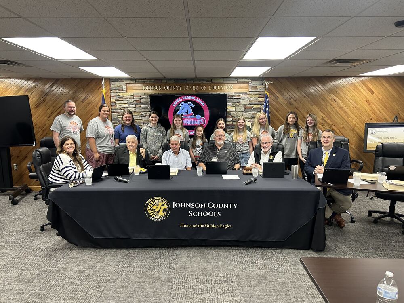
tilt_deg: -8.0
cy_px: 152
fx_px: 303
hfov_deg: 67.3
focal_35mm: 26
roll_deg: +0.6
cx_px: 202
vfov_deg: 53.1
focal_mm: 5.7
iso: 160
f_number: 1.5
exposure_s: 1/60
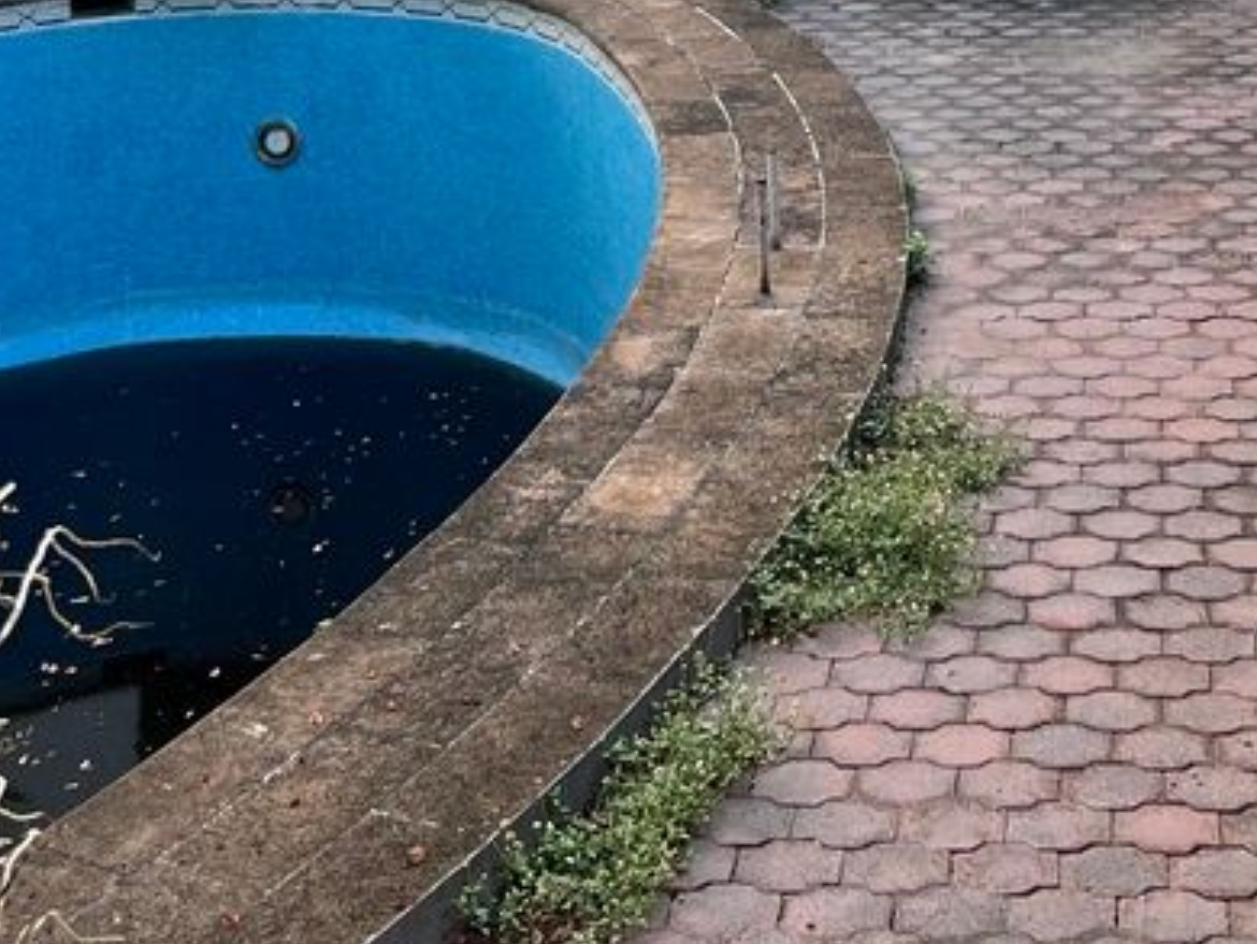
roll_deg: +1.9
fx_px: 2907
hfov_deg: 24.2
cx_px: 902
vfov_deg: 17.2
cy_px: -335
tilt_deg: -6.7
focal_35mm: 80
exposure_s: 1/394
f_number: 1.5
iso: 50
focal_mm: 5.7
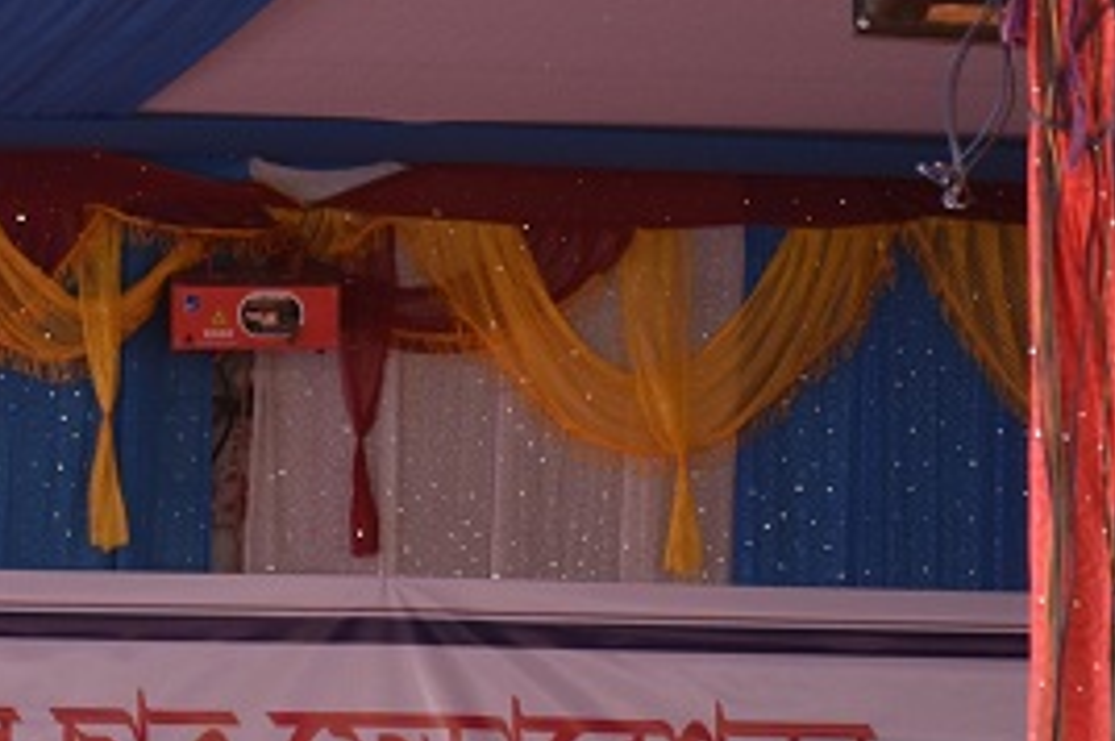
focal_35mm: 515
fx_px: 15931
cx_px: -614
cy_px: 883
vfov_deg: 2.7
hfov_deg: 4.0
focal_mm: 92
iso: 320
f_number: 5.6
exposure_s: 1/160
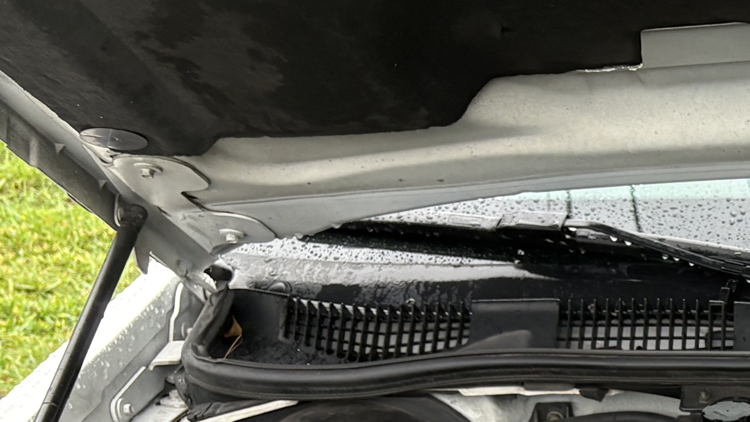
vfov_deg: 12.5
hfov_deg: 20.3
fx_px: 1810
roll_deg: -0.8
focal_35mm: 91
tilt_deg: -28.9
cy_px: 686
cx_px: 1101
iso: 80
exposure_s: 1/167
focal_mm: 5.96
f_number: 1.6
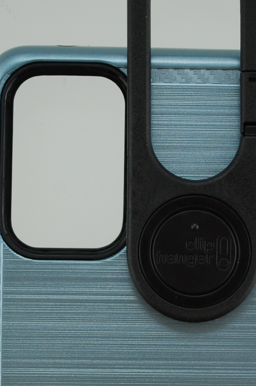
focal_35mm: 121
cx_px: 167
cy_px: 297
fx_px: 1293
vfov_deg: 16.8
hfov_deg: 11.3
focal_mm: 38
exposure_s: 1/30
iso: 400
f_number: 5.3
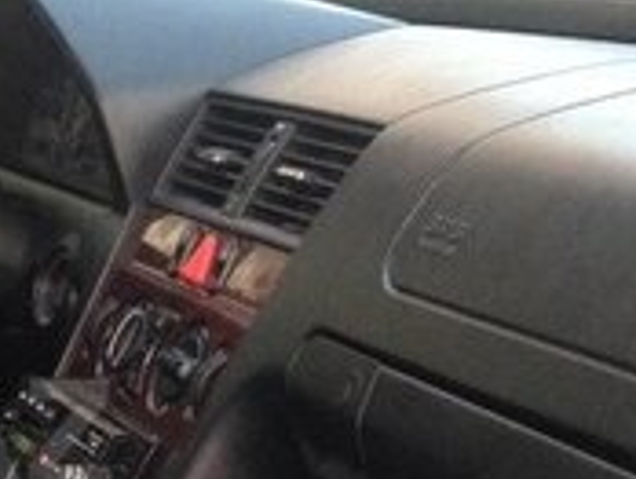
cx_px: -263
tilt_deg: -13.6
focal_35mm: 125
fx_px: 2300
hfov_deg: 14.8
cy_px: 433
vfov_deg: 11.8
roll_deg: -3.1
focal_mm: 4.12
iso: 200
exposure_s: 1/20
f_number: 2.4
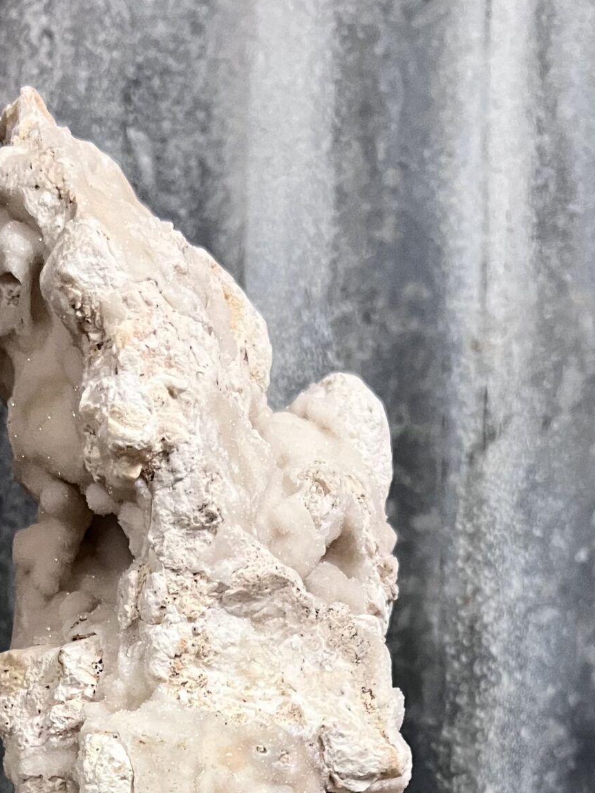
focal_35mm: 58
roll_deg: +0.1
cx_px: 216
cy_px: 865
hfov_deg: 25.1
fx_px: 1329
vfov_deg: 30.0
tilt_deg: -4.9
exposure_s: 1/50
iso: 400
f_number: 1.5
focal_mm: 5.7
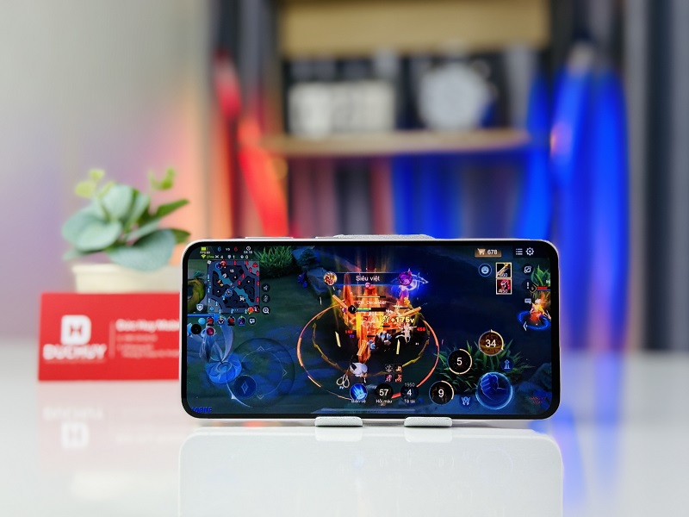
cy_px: 258
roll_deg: +0.4
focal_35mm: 48
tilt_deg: -0.3
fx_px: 955
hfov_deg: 39.7
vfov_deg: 30.3
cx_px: 344
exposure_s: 1/100
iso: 50
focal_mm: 6.76
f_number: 1.78
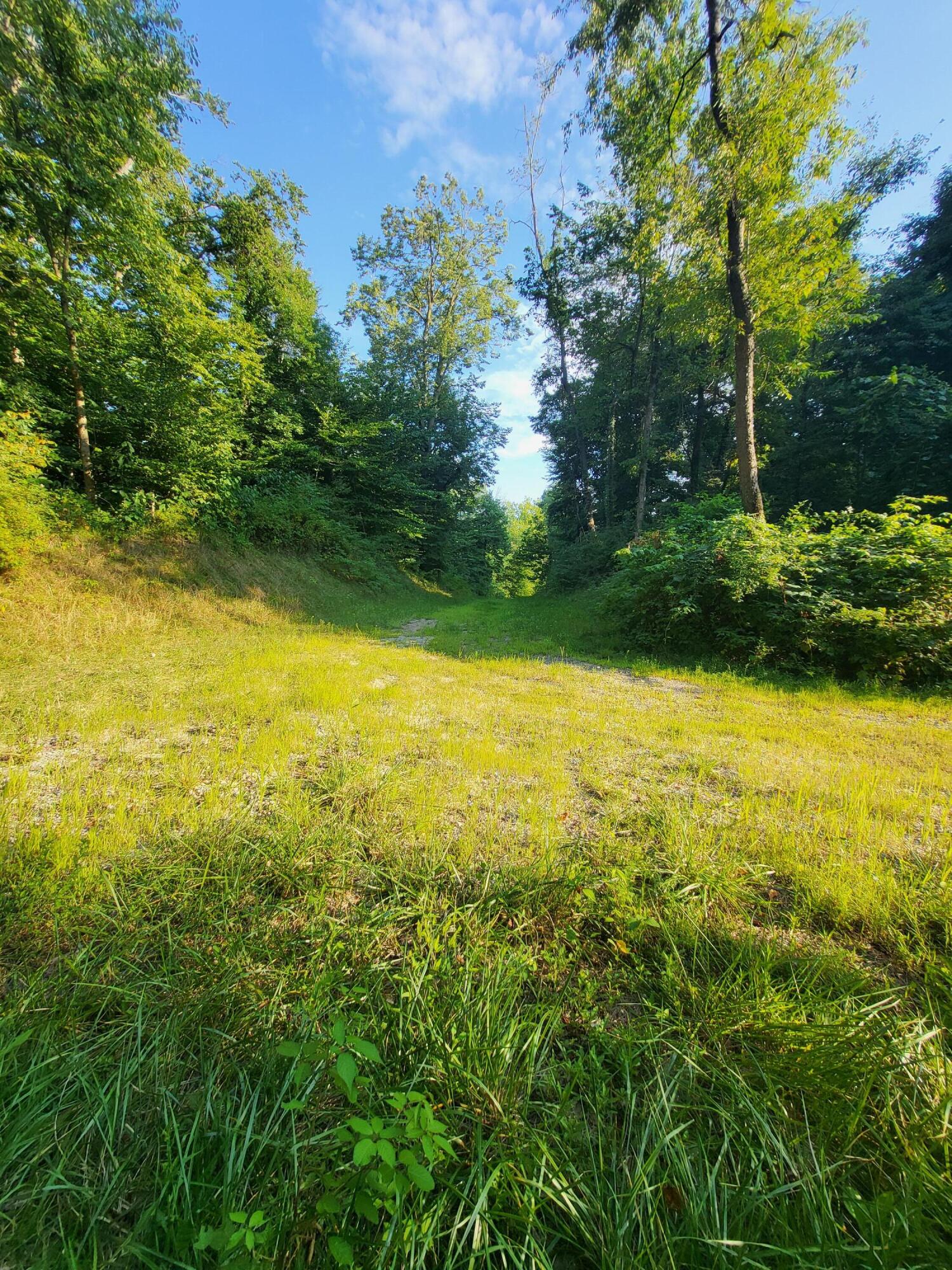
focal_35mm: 13
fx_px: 477
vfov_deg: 106.2
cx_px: 476
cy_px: 635
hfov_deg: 89.9
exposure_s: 1/273
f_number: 2.2
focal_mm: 1.74
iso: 32
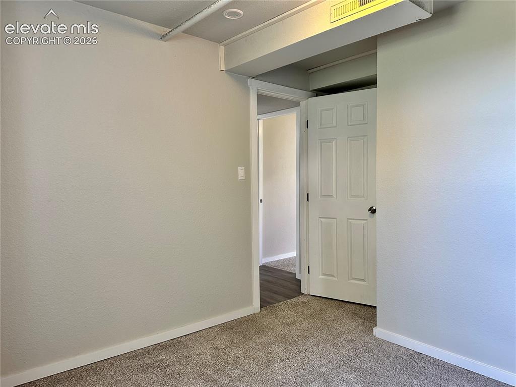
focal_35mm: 24
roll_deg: +0.1
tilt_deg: -1.6
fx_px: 358
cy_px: 194
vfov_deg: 56.8
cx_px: 258
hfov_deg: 71.6
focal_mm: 6.86
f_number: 1.78
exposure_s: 1/120
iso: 200
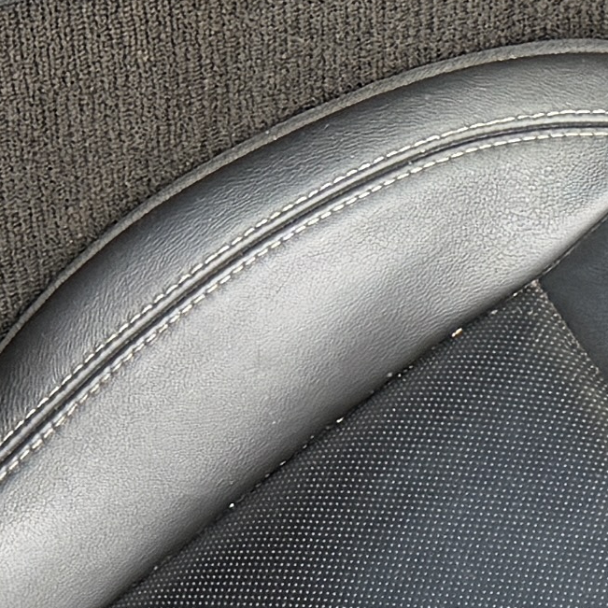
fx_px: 3696
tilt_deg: -51.0
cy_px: 628
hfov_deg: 9.4
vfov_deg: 9.3
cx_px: 320
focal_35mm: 186
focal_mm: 6.76
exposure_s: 1/236
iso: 200
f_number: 1.78
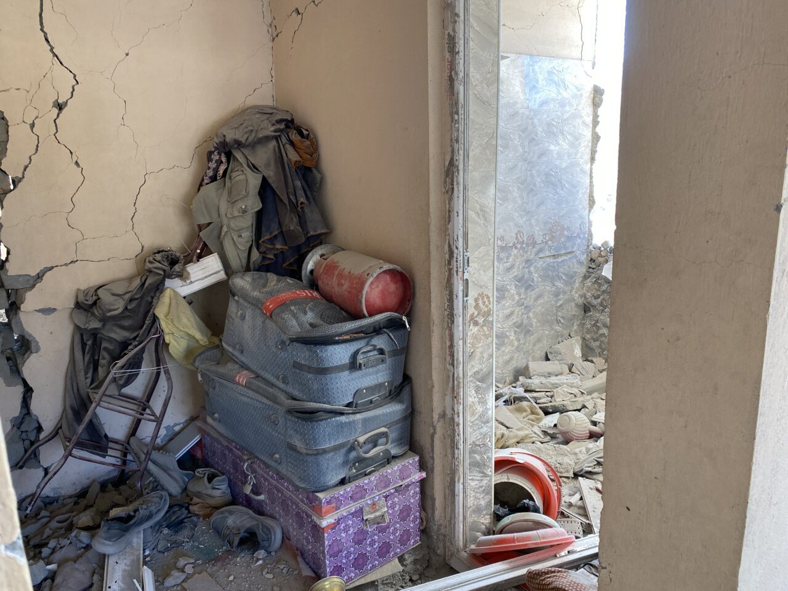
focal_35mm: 26
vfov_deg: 53.1
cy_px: 296
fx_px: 592
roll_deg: +1.7
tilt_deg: -13.7
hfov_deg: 67.3
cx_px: 394
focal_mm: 4.25
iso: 125
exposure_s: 1/121
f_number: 1.8
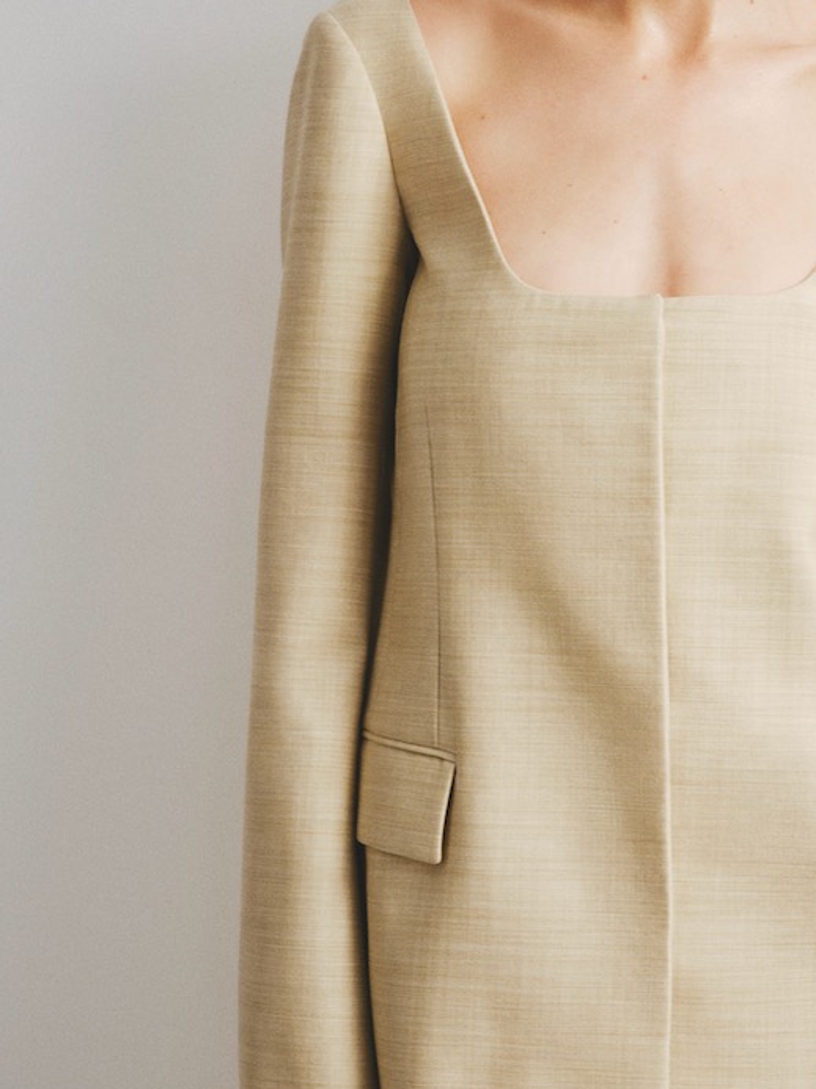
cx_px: 686
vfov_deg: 24.7
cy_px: 546
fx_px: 2483
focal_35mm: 79
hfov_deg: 18.4
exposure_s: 1/125
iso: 800
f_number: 9
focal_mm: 51.8
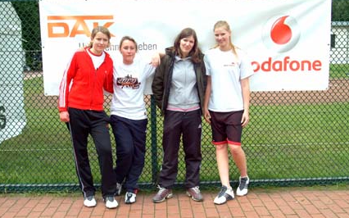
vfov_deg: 30.5
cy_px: 100
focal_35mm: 42
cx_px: 176
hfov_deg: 47.2
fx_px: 399
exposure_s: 1/350
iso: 400
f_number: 9.5
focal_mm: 26
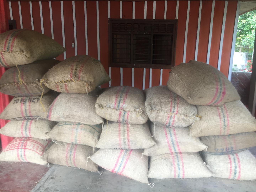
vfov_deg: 48.2
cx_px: 128
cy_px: 96
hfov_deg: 61.7
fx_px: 214
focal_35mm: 29
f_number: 2.2
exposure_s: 1/60
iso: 40
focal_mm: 4.15
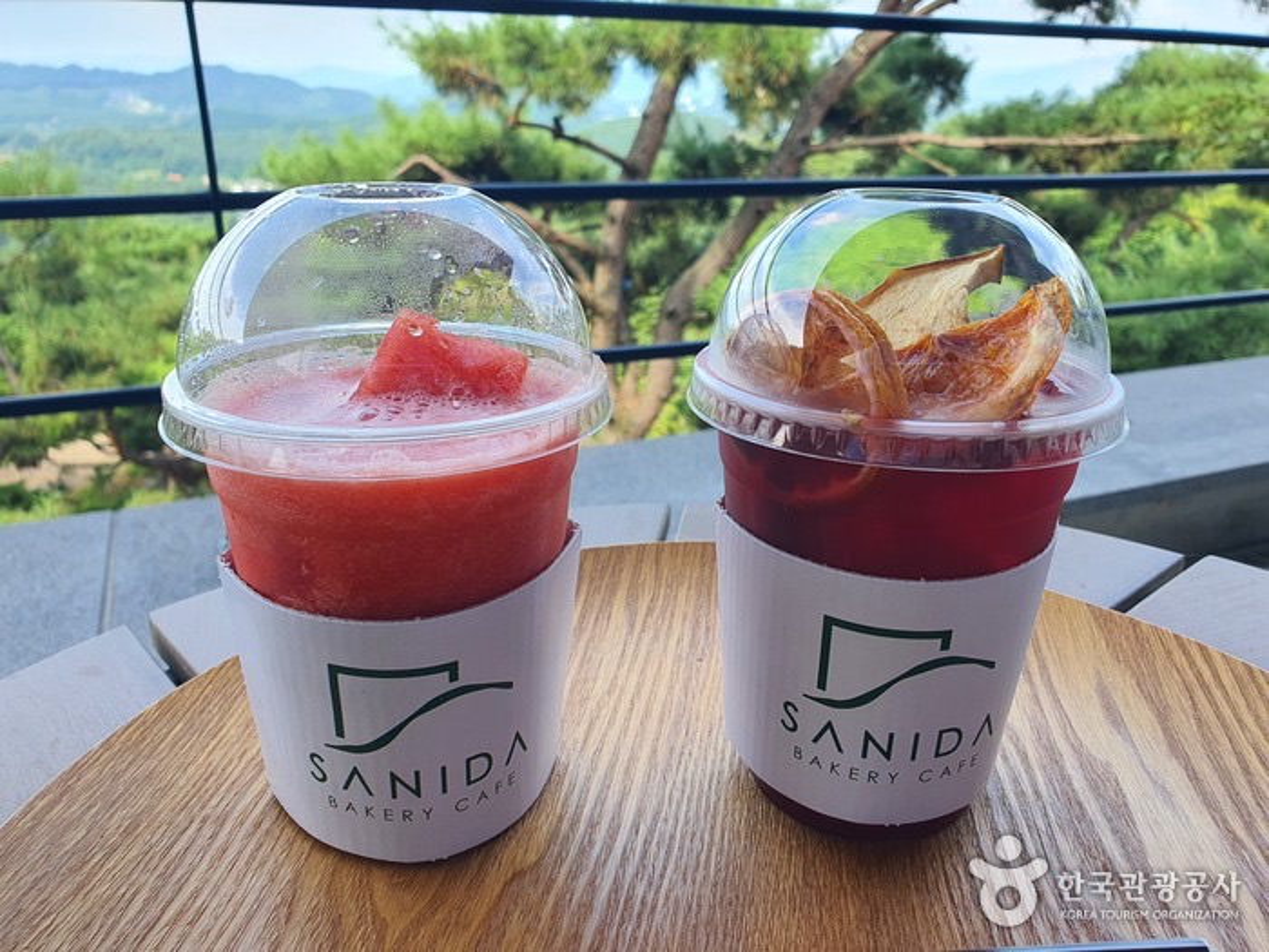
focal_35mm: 26
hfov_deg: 67.3
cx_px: 634
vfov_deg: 53.1
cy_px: 476
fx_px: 953
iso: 50
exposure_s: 1/219
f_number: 2.4
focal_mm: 4.3
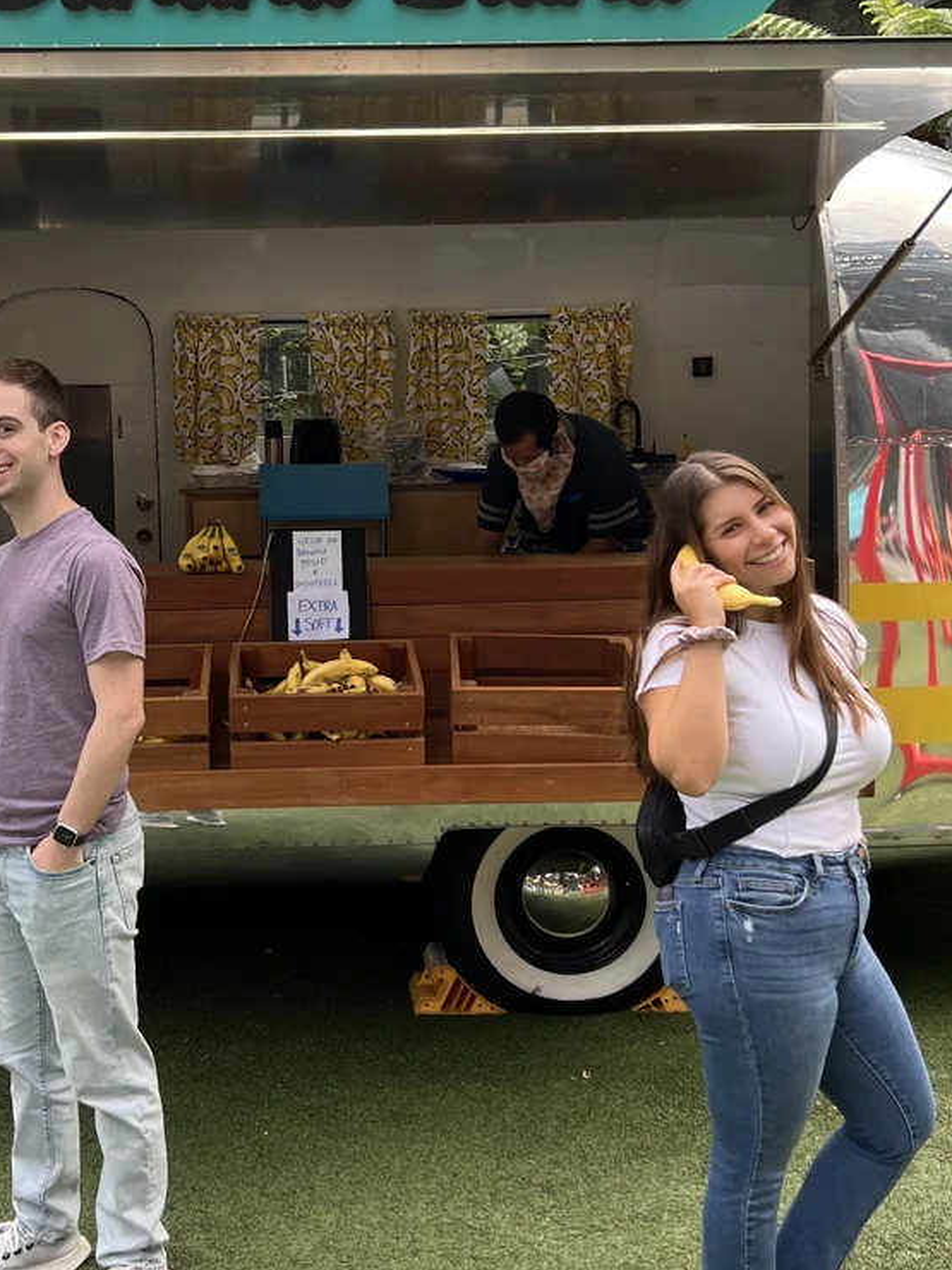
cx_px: 324
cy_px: 517
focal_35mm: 45
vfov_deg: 41.9
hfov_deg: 31.9
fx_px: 1650
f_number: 1.5
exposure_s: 1/476
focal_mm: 5.7
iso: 50
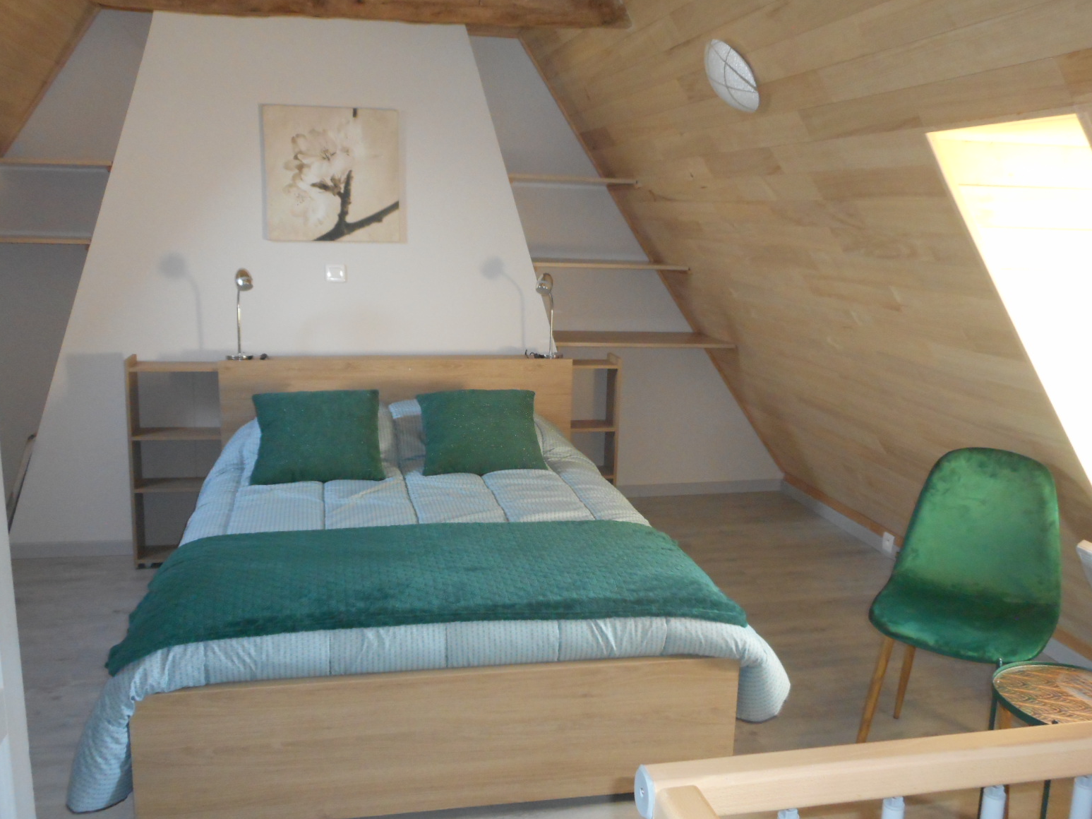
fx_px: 946
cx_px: 548
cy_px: 419
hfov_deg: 60.0
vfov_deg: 46.8
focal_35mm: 30
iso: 400
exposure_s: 1/25
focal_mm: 5.2
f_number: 4
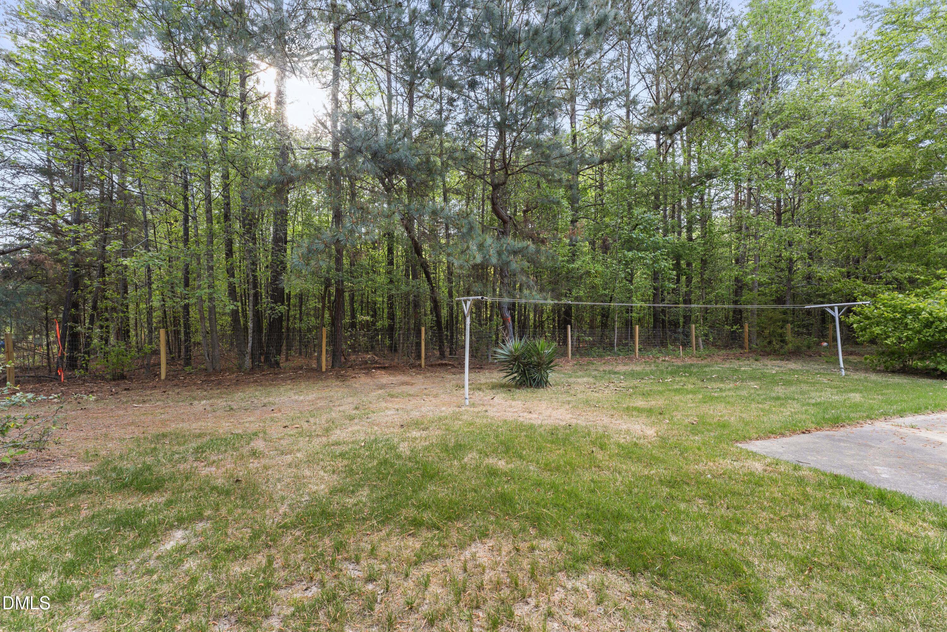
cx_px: 474
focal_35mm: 15
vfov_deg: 77.0
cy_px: 316
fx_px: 397
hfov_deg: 100.0
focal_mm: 15.1
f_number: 8
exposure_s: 1/13
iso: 100
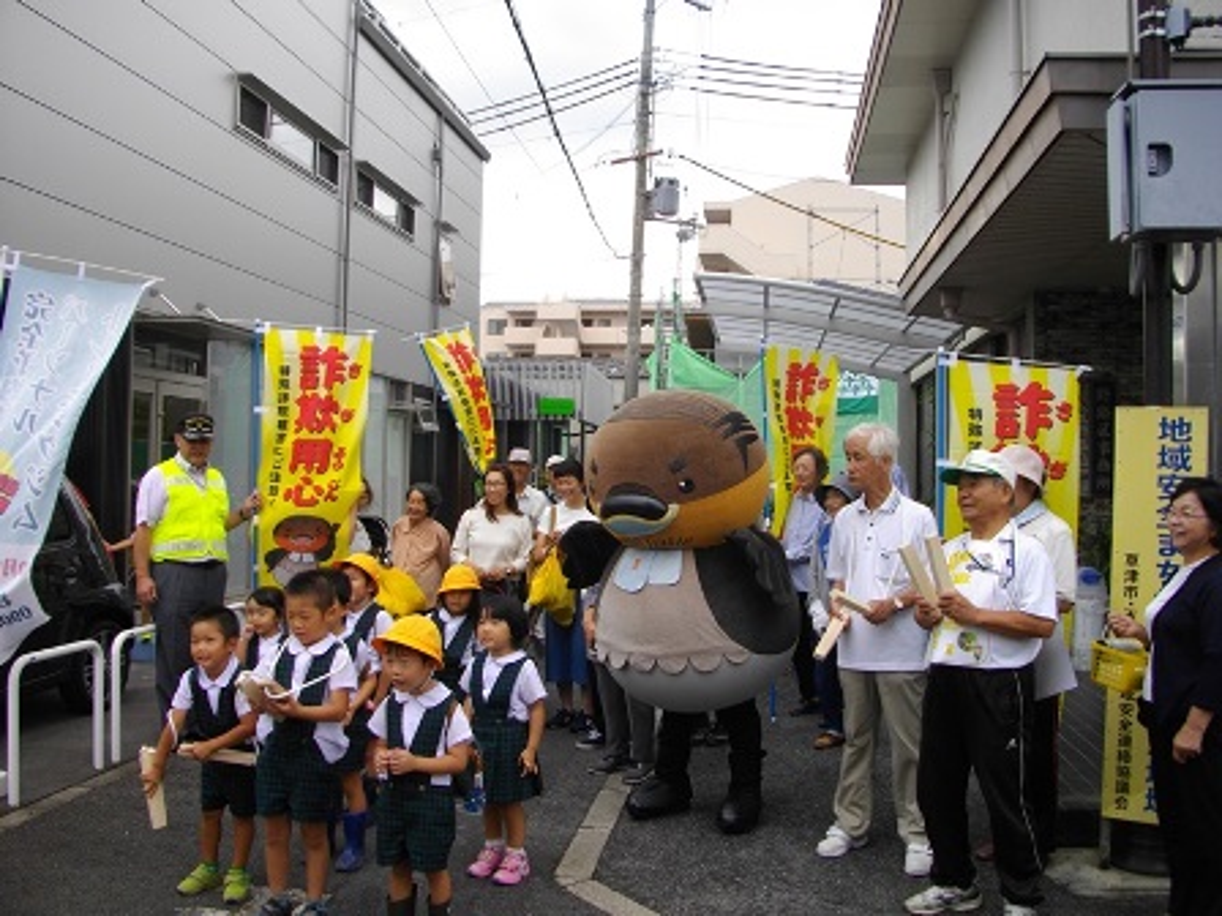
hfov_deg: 56.8
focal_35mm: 32
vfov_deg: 44.2
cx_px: 611
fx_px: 1130
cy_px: 458
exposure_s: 1/200
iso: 100
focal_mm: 5.7
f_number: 2.9
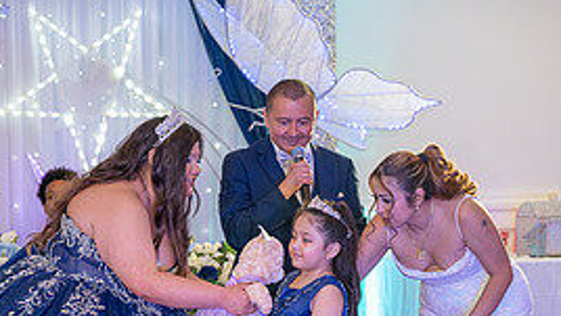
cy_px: 406
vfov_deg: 9.7
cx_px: 268
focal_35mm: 123
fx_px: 1830
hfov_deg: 17.4
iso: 1250
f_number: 2.8
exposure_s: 1/200
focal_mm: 70
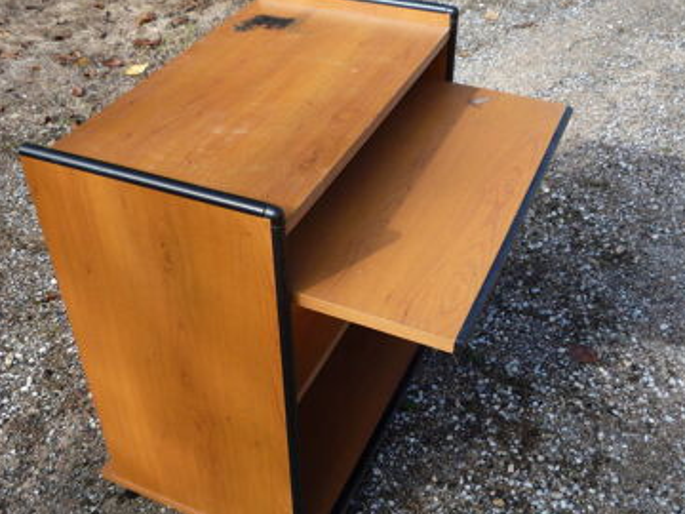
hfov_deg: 46.8
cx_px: 316
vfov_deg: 36.0
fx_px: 792
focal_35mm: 40
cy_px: 263
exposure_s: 1/200
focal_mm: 5.2
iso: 100
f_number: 4
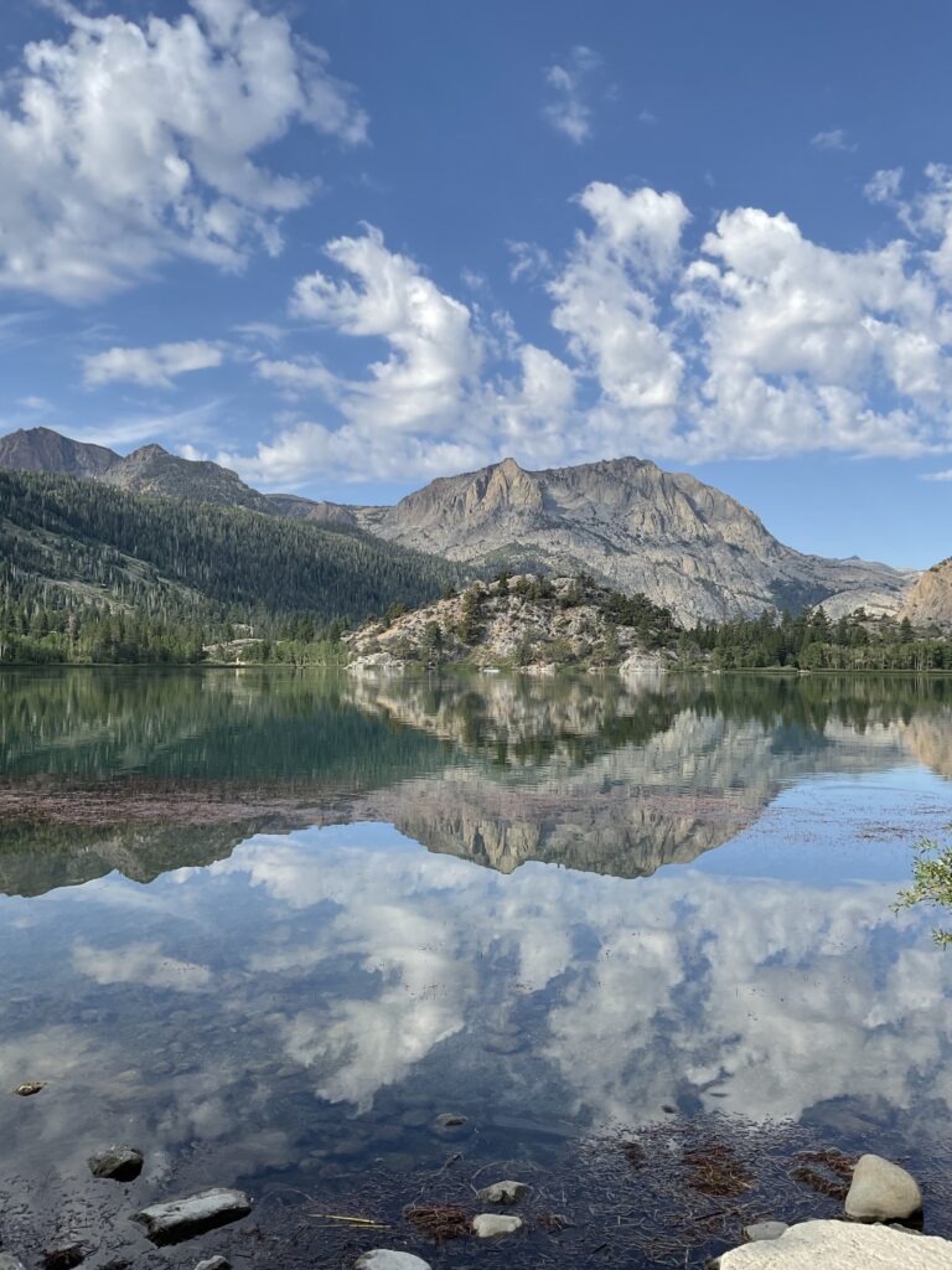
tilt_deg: +2.5
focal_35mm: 29
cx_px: 476
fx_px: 1063
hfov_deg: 48.2
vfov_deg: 61.7
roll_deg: -1.0
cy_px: 635
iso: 16
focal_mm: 3
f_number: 1.8
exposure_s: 1/1311
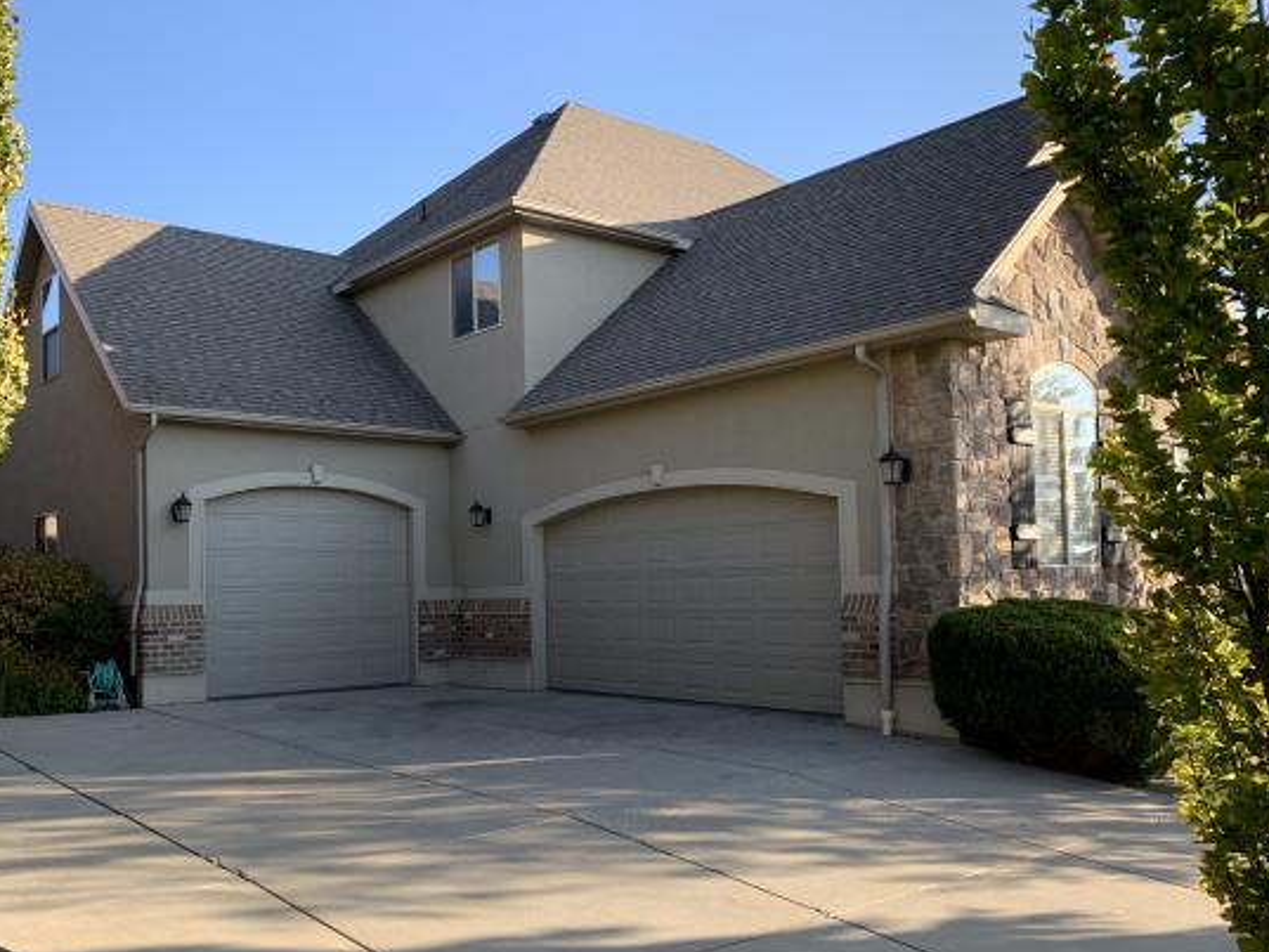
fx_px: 1137
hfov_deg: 58.0
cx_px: 525
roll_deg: +1.2
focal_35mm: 31
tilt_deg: +2.0
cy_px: 562
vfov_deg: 45.3
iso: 25
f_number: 1.8
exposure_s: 1/481
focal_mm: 4.25
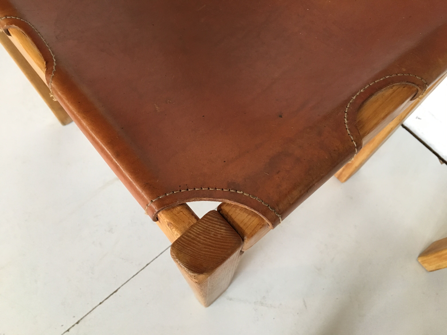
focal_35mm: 29
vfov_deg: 48.2
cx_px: 224
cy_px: 168
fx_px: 374
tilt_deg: -66.7
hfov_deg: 61.7
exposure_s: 1/33
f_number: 2.2
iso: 200
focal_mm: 4.15
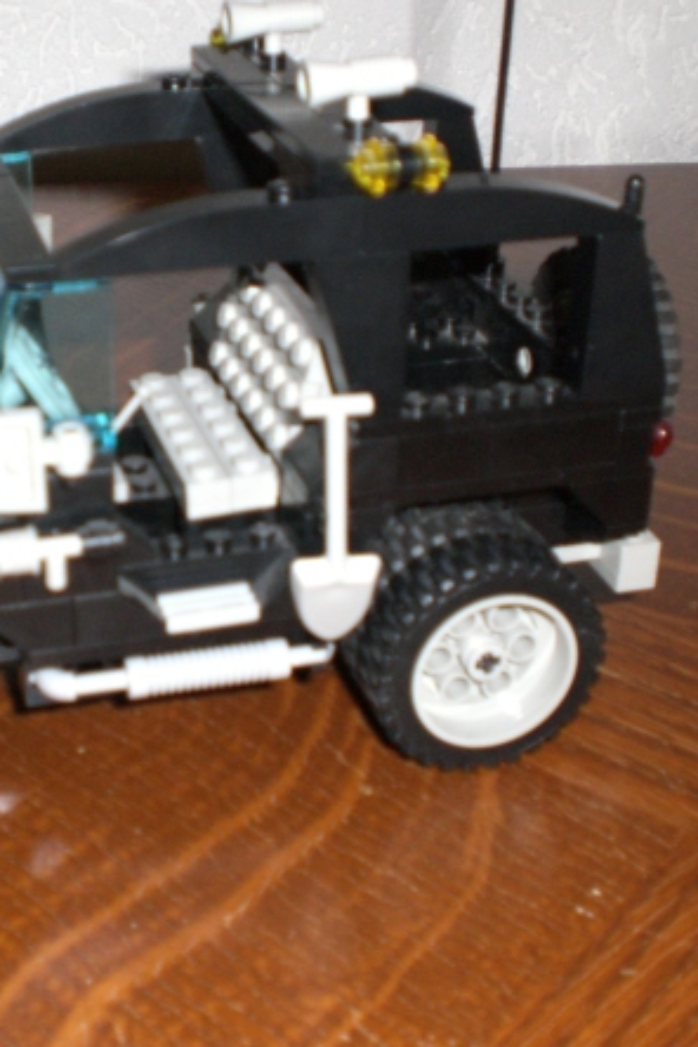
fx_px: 1658
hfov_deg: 23.6
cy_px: 514
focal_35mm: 57
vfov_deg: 35.1
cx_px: 182
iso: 200
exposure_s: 1/60
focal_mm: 6.3
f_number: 3.1
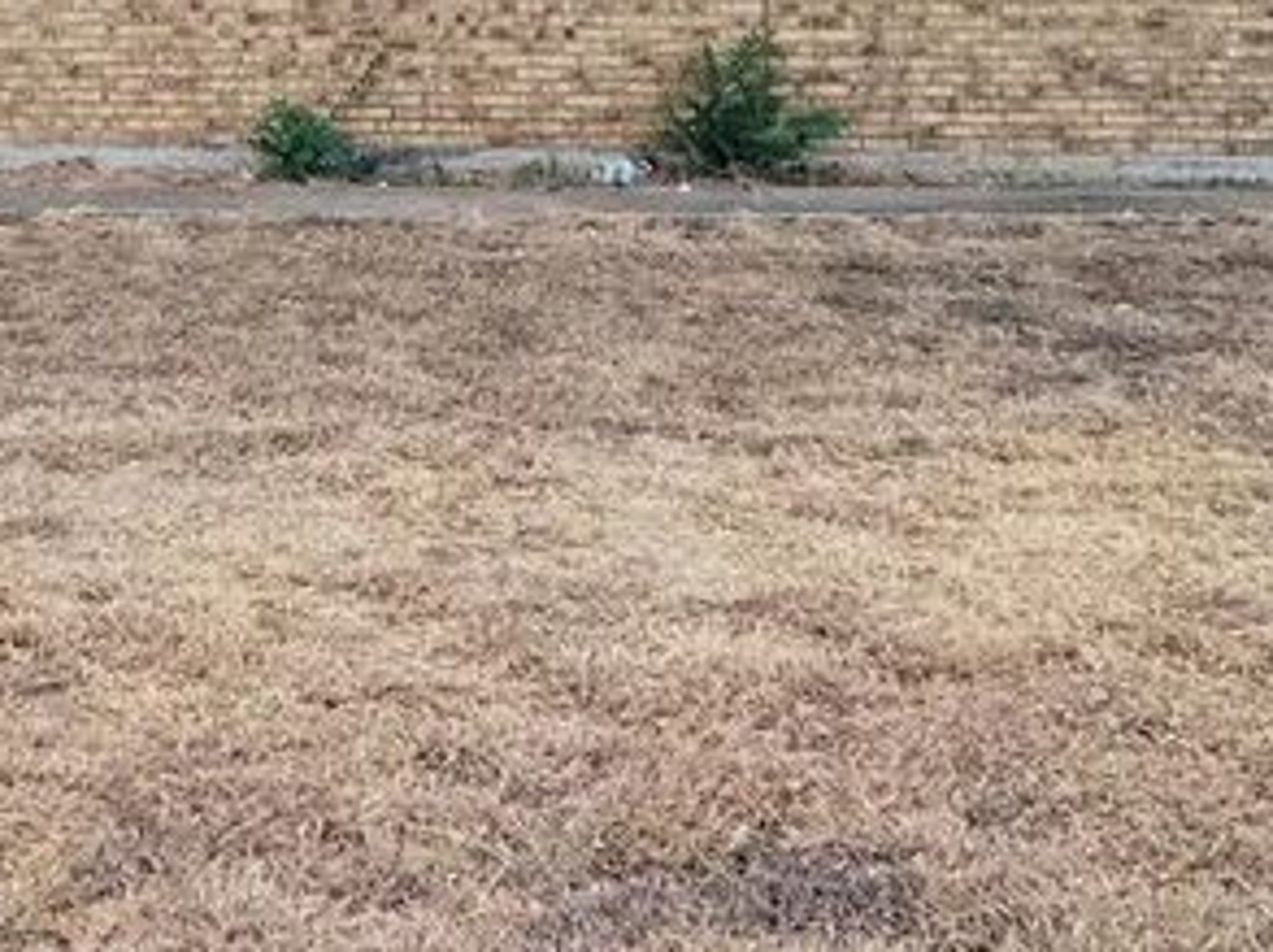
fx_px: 1800
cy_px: -117
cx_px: 109
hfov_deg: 36.4
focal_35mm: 49
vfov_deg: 27.0
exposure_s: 1/99
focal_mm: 2.22
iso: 160
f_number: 2.2
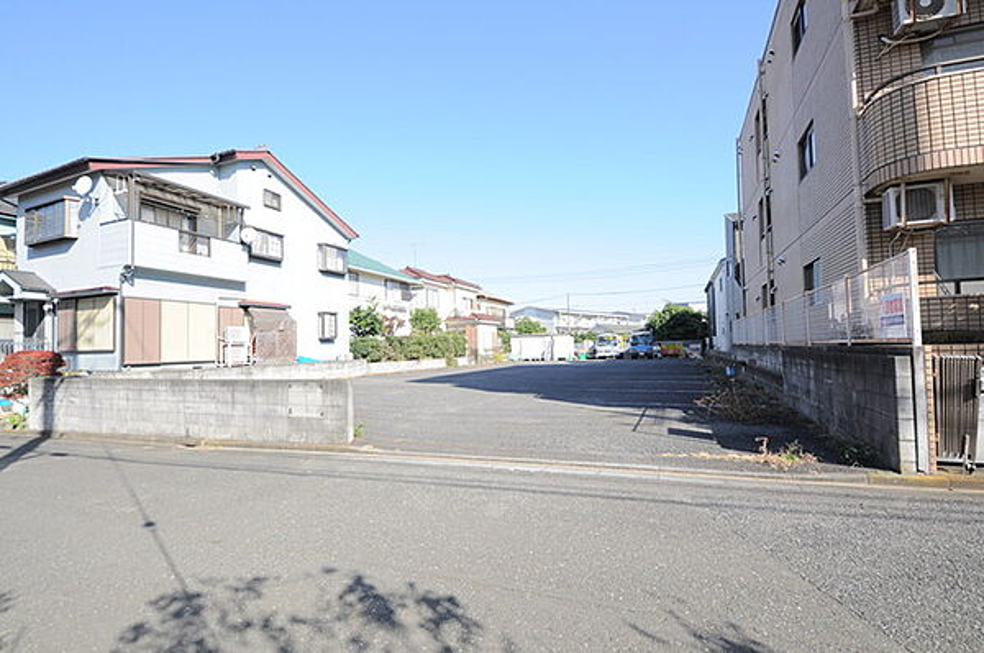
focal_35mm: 16
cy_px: 326
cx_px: 492
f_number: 8
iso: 200
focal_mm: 10.5
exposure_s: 1/250
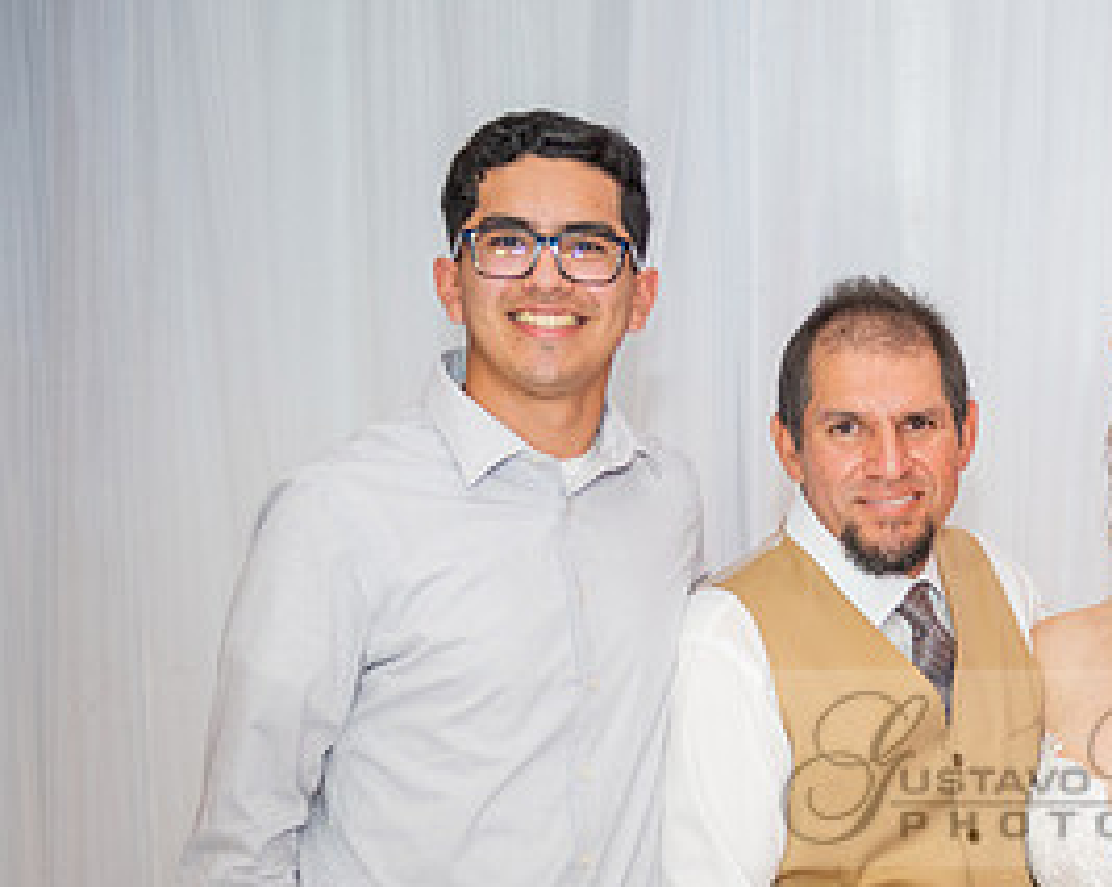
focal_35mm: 98
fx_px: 3222
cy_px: 768
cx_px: 1108
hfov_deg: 19.1
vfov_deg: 15.5
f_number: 2.8
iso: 1000
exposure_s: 1/160
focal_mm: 48
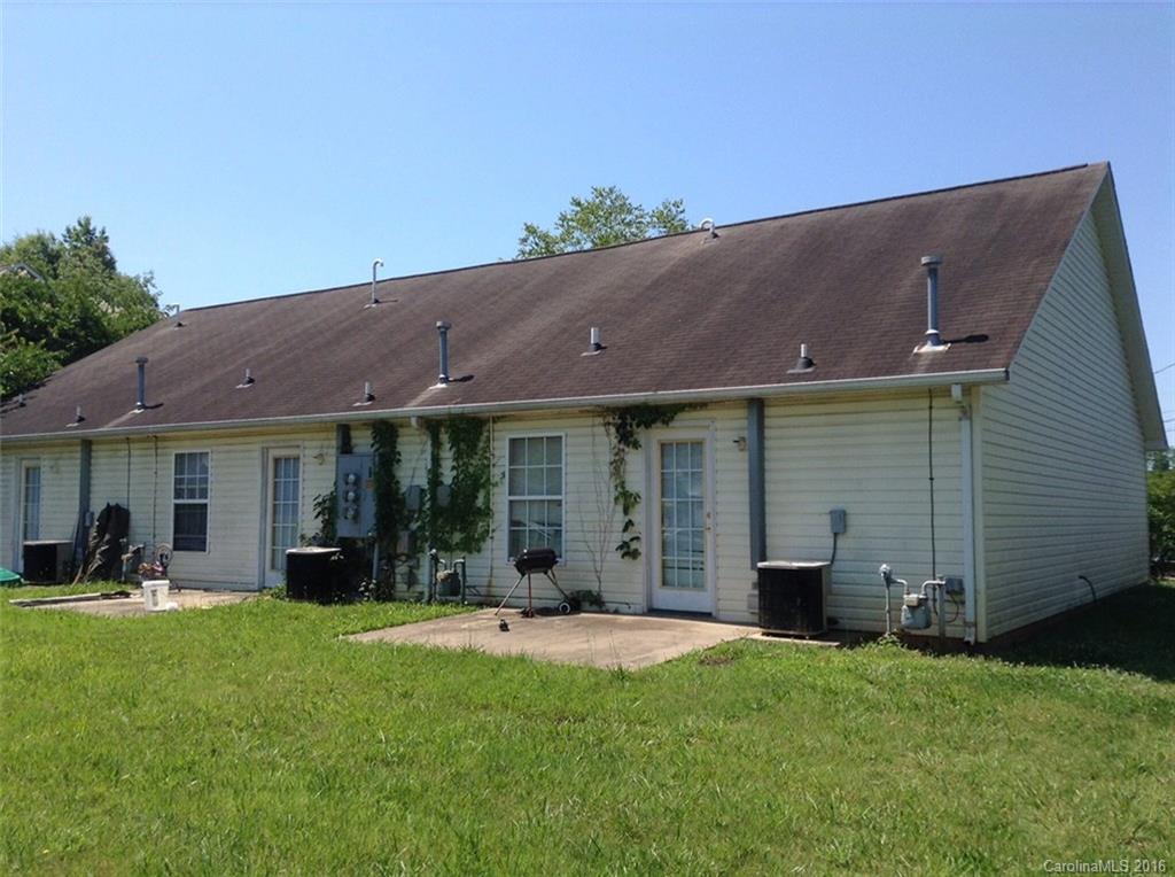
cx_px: 588
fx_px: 1118
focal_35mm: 33
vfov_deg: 42.8
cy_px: 438
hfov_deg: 55.4
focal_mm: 3.3
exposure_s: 1/1159
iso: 25
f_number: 2.4
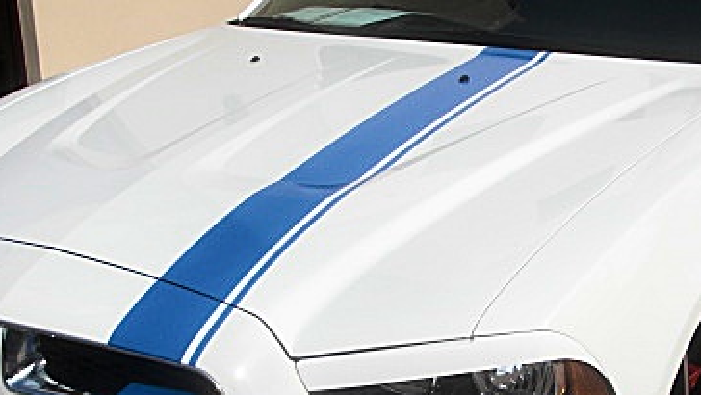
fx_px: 1283
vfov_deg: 17.4
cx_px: 422
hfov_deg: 30.5
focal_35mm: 69
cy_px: 293
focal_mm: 6.3
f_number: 7.9
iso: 50
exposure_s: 1/200
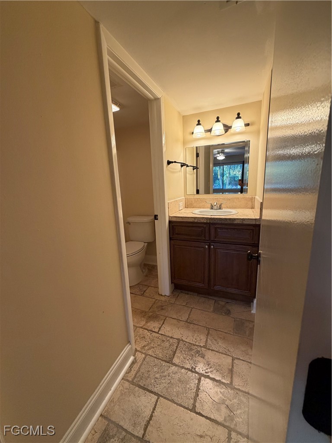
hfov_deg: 85.7
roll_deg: +3.9
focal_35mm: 14
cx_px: 166
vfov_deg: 102.1
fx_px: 179
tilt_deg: -12.4
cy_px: 222
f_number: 2.2
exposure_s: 1/120
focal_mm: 2.22
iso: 250
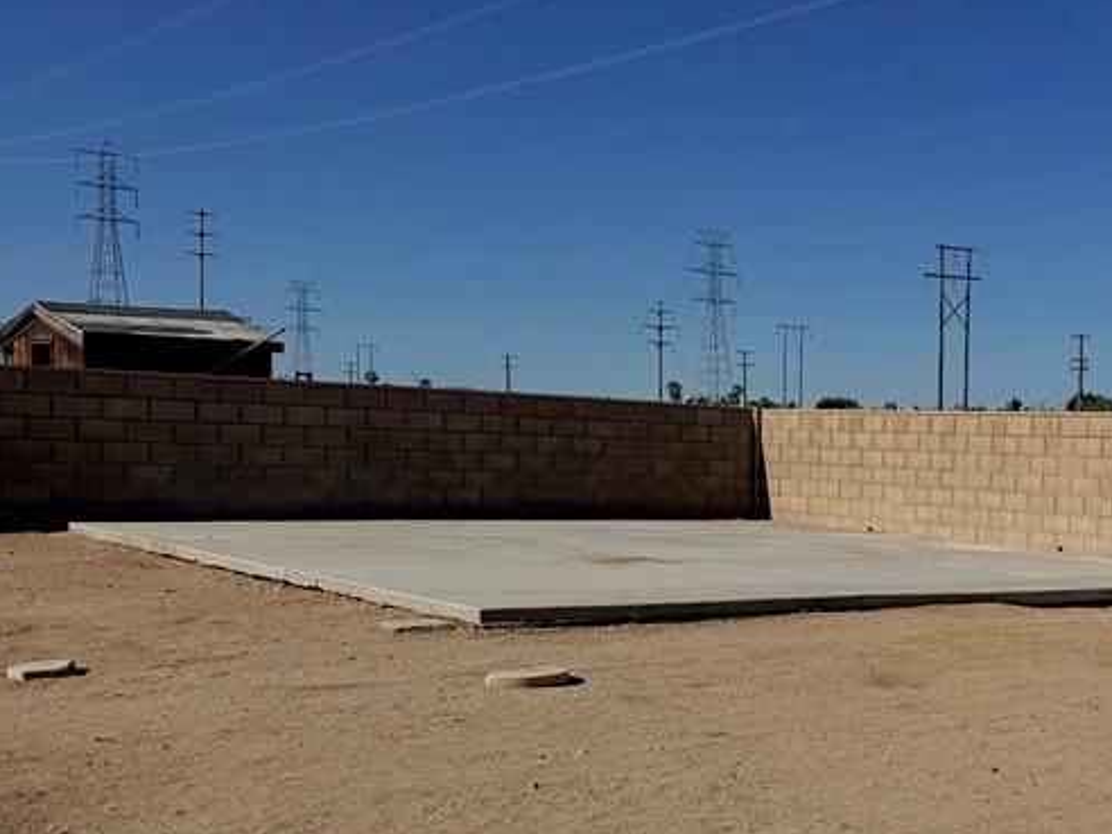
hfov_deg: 35.3
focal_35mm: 50
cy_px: 570
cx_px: 1062
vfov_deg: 28.9
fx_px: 1606
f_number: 1.78
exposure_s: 1/32258
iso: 100
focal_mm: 6.76
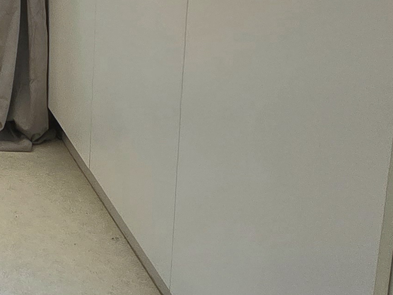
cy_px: -19
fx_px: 693
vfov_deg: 22.8
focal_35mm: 61
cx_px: -188
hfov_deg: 24.8
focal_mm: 2.2
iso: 160
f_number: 2.2
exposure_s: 1/50
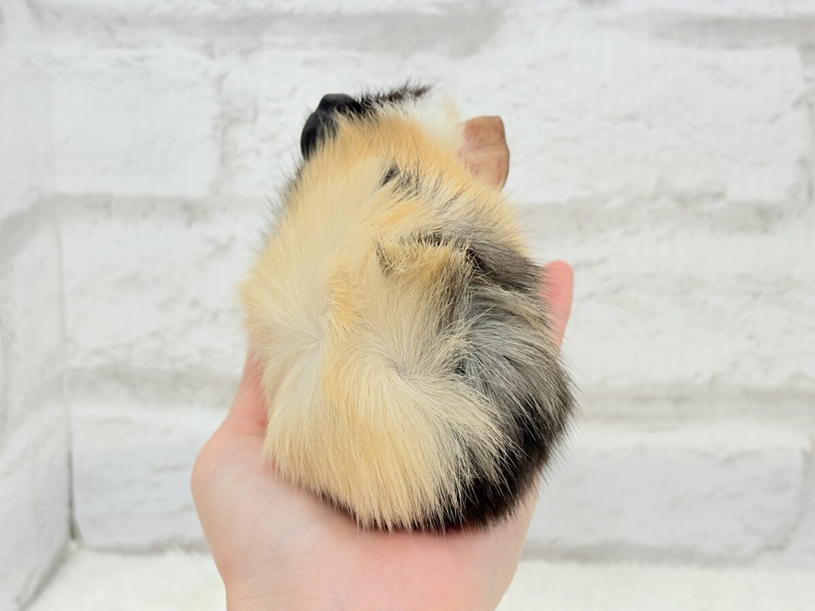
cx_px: 408
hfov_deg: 36.8
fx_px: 1224
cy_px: 306
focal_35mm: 52
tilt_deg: -11.4
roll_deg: +0.2
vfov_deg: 28.0
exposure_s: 1/100
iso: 64
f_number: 1.6
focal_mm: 5.96
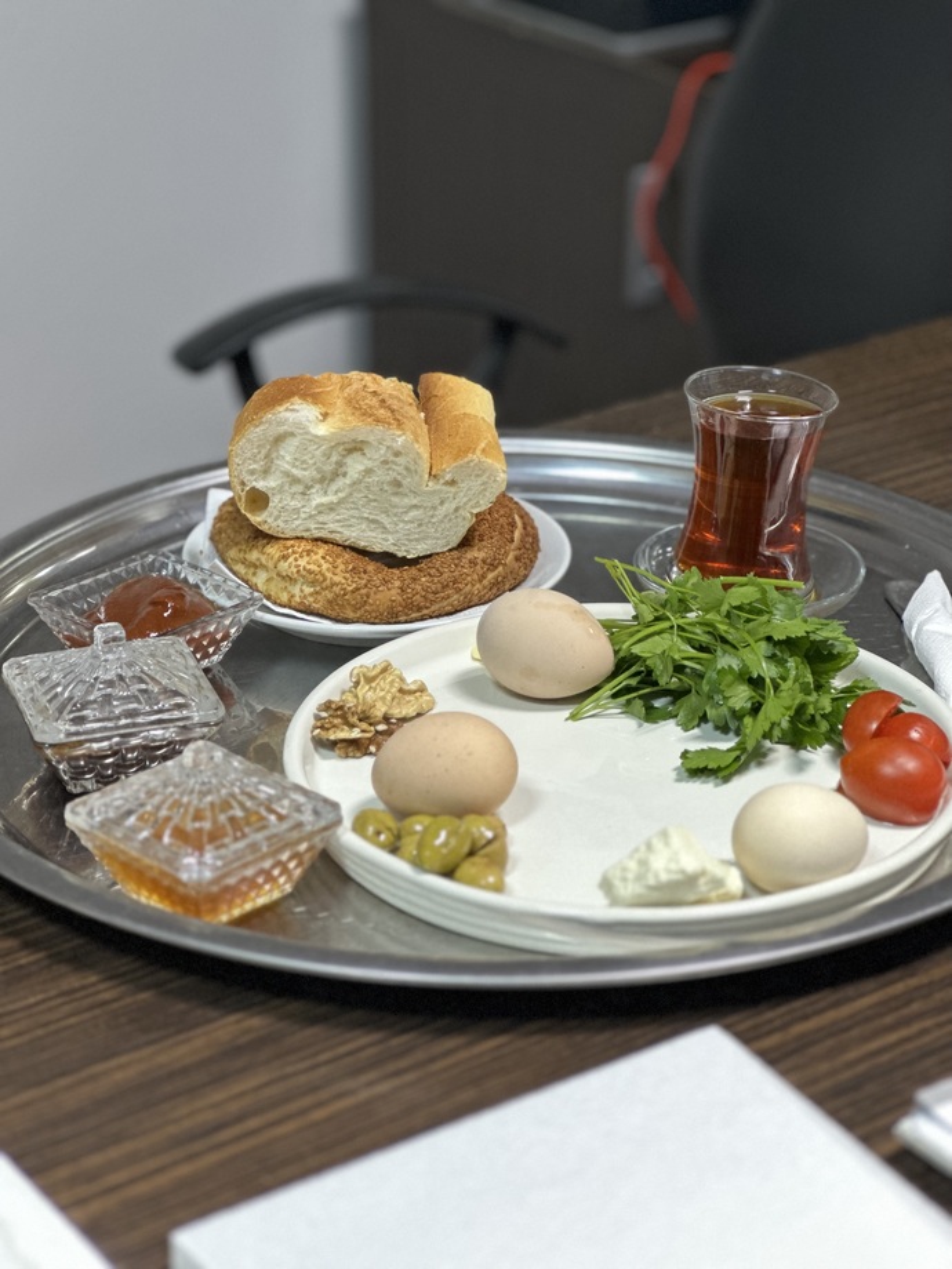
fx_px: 2824
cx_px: 476
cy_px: 634
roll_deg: +0.3
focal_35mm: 77
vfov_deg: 25.3
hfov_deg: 19.1
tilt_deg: -25.5
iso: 500
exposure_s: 1/14
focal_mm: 9
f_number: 2.8
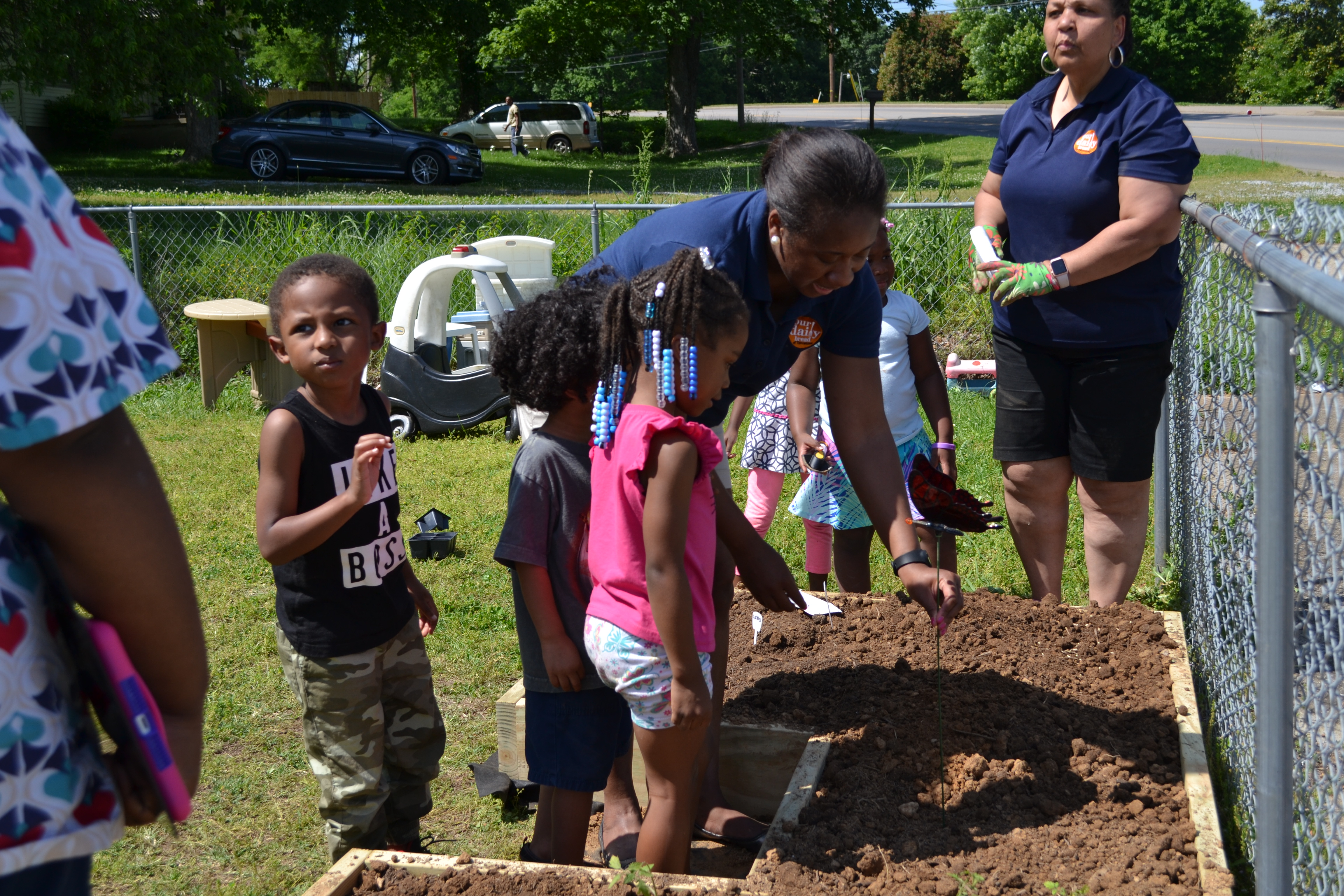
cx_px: 672
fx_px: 1568
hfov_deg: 46.4
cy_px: 448
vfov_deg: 31.9
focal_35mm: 42
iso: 100
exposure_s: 1/320
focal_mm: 28
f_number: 6.3
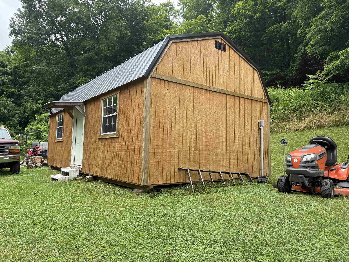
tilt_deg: +6.4
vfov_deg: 54.9
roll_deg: -2.2
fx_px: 252
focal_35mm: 25
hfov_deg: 69.4
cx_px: 172
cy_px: 128
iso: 80
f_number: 1.78
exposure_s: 1/1139
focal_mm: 6.76
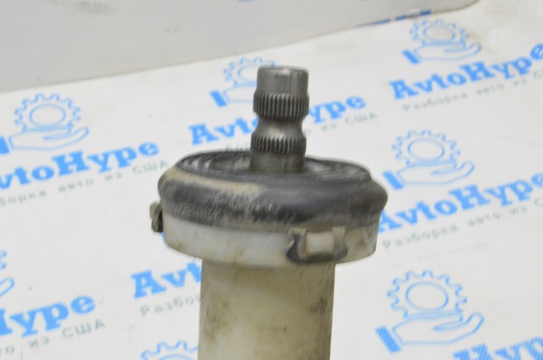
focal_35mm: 82
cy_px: 180
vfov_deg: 16.5
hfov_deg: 24.6
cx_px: 272
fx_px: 1243
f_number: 20
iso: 6400
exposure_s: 1/15
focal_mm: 55
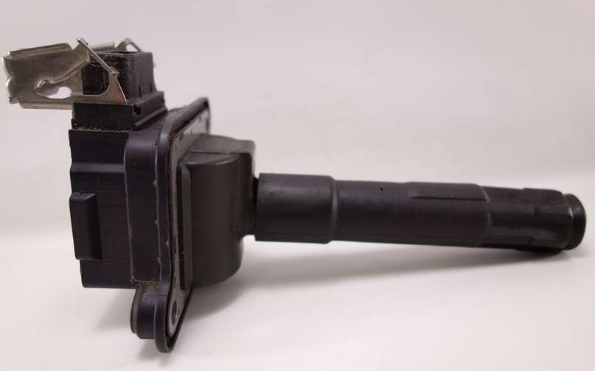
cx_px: 296
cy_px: 193
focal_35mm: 29
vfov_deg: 43.1
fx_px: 470
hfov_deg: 64.6
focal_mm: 10.4
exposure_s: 1/100
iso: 125
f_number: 2.2
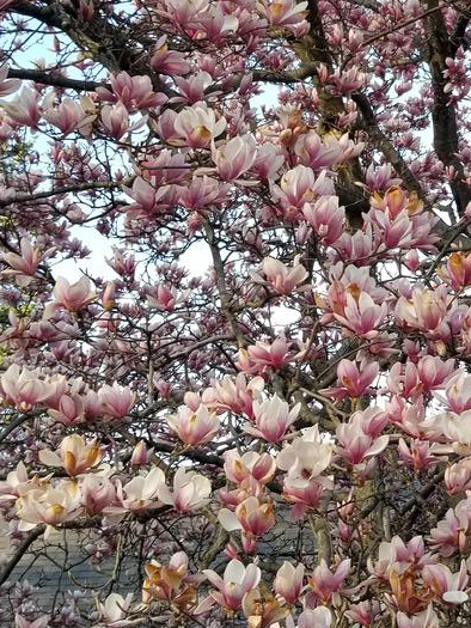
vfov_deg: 25.6
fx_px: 1378
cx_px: 524
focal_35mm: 76
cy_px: 288
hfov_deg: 18.6
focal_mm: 4.25
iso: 50
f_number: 1.7
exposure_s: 1/228
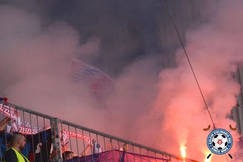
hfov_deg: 16.7
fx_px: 830
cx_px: 122
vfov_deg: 11.1
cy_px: 81
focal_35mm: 123
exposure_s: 1/640
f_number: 14
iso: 500
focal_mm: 82
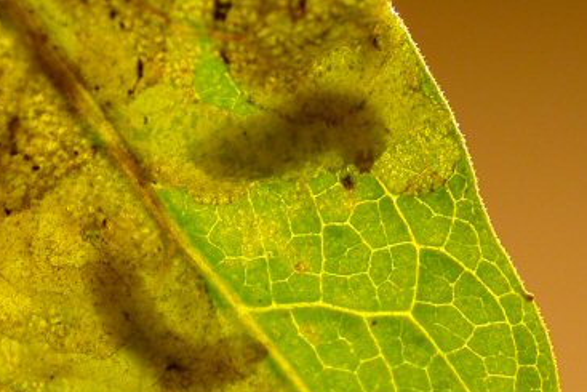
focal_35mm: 189
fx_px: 3083
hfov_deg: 10.9
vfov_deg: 7.3
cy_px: 245
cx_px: 232
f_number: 3.7
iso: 100
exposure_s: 1/44.4
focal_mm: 18.4
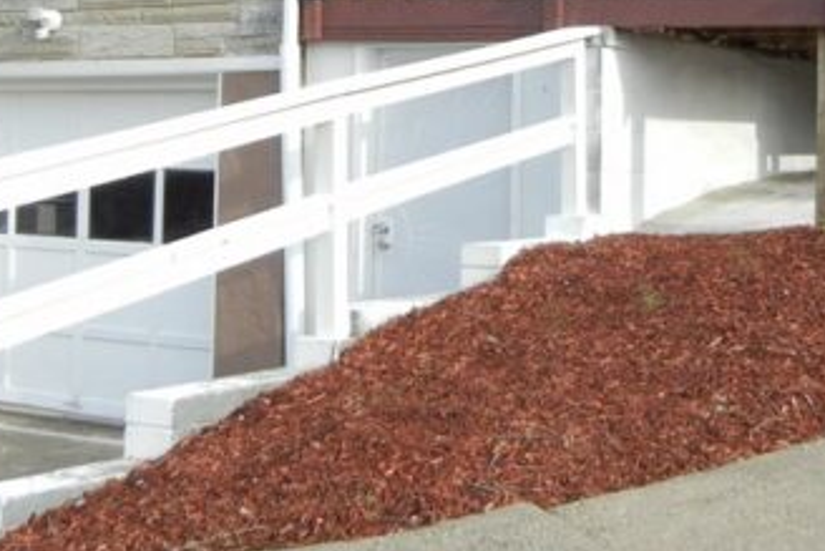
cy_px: 23
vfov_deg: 17.6
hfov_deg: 26.6
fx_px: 1742
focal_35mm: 76
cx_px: 405
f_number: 3.5
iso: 160
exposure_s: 1/465
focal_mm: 5.4
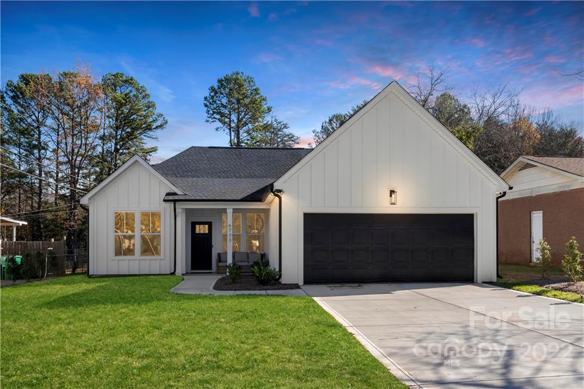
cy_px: 194
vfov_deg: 43.6
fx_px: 486
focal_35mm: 30
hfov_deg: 61.9
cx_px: 292
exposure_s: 1/320
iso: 320
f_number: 9
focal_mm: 20.3
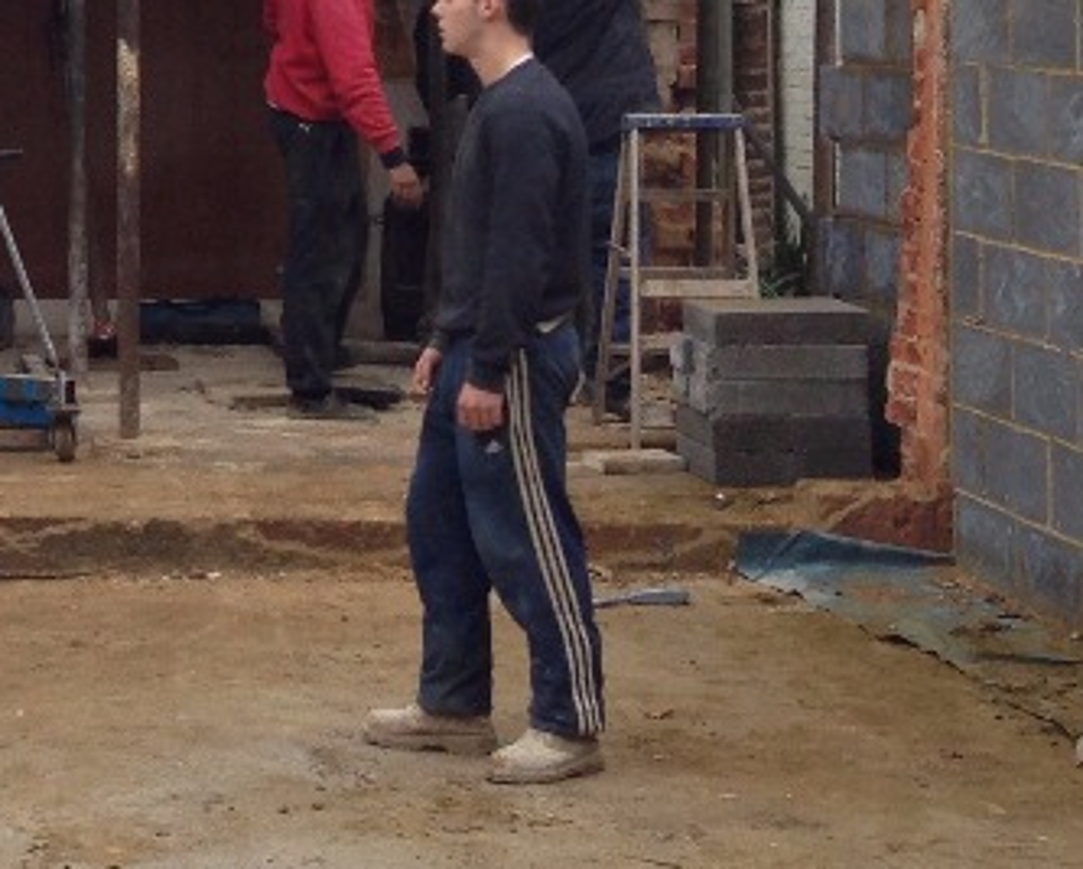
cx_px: -312
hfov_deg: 15.8
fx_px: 3721
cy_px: -49
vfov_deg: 13.1
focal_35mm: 116
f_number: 2.4
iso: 64
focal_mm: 4.12
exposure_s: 1/60
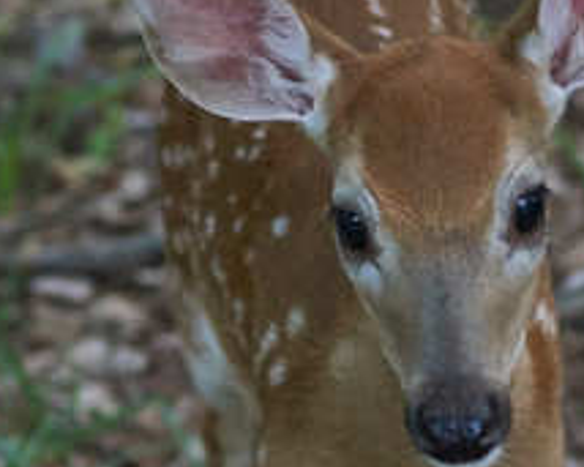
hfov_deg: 6.1
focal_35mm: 315
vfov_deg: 4.9
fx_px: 5449
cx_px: 401
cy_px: 223
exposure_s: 1/125
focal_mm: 75
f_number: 5
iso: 1250
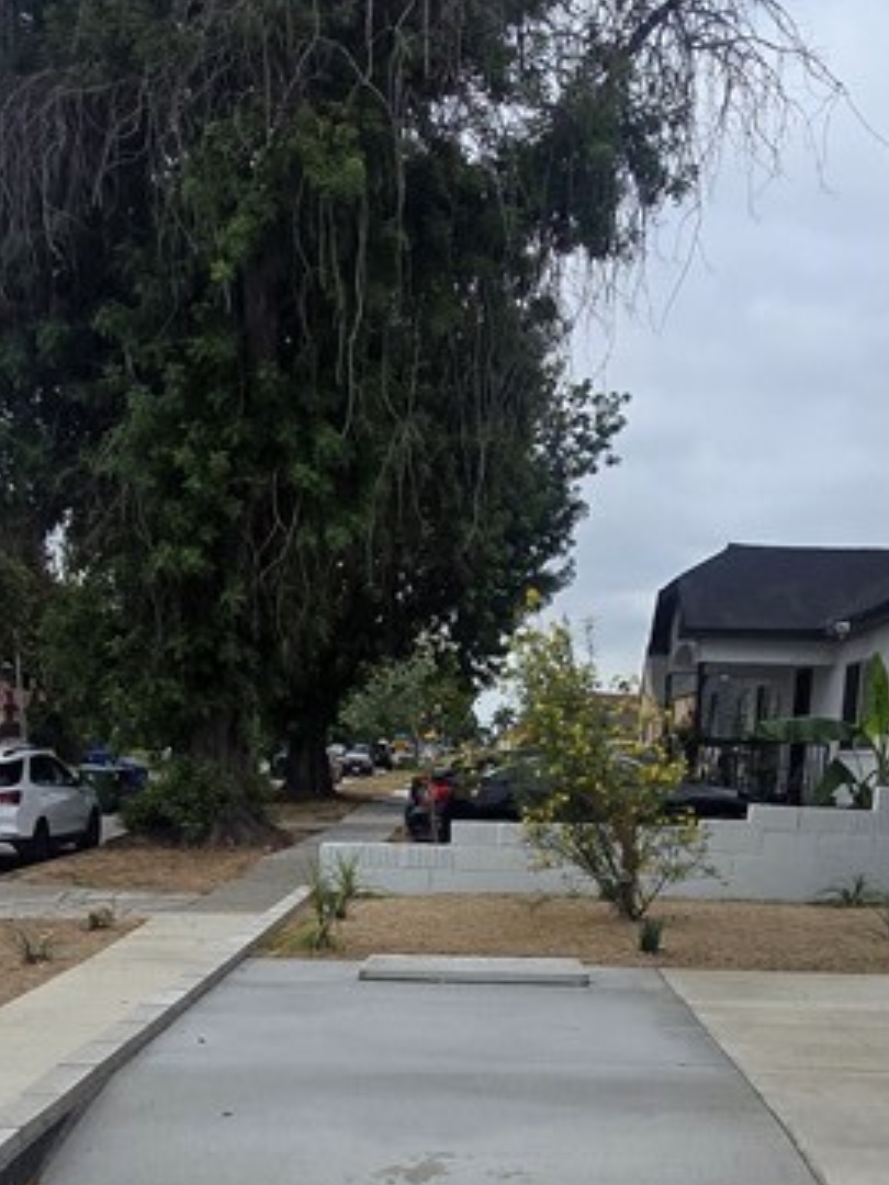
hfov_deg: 38.6
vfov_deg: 45.3
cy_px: 1073
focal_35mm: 37
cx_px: 500
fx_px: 1267
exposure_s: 1/1304
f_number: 2.2
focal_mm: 2.2
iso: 50
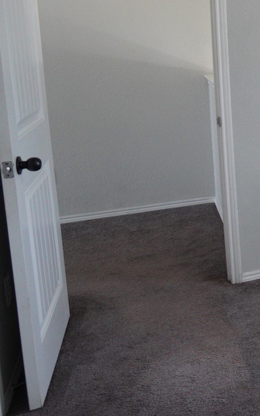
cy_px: 121
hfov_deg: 19.1
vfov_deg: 44.2
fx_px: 499
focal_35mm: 44
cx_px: 507
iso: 800
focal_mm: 10
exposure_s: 1/60
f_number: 4
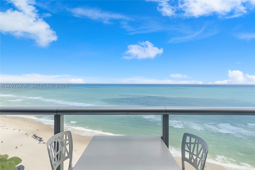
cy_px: 85
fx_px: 128
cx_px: 128
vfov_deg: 67.4
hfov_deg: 90.0
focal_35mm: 18
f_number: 10
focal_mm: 12
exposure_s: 1/1000
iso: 160
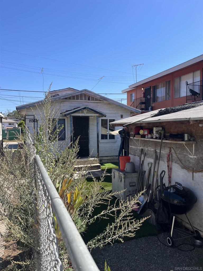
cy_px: 136
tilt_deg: +0.2
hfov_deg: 53.1
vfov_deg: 67.3
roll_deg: +1.3
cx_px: 102
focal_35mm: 26
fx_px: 203
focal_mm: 5.1
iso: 50
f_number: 1.6
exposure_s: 1/2222
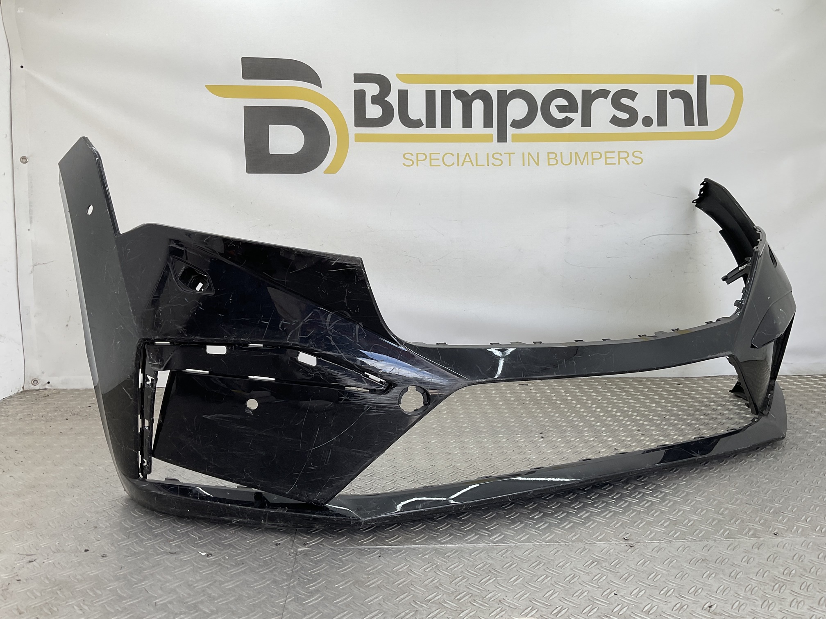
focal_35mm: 29
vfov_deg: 48.2
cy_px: 310
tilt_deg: -8.3
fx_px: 692
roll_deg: -0.7
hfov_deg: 61.7
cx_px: 413
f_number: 1.8
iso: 16
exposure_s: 1/142
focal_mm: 3
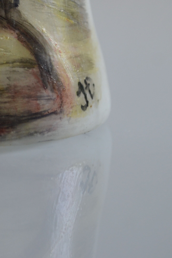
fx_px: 1103
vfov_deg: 13.0
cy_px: -40
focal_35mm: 154
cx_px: 11
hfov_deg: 8.9
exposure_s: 1/60
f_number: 5.3
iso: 400
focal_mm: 44
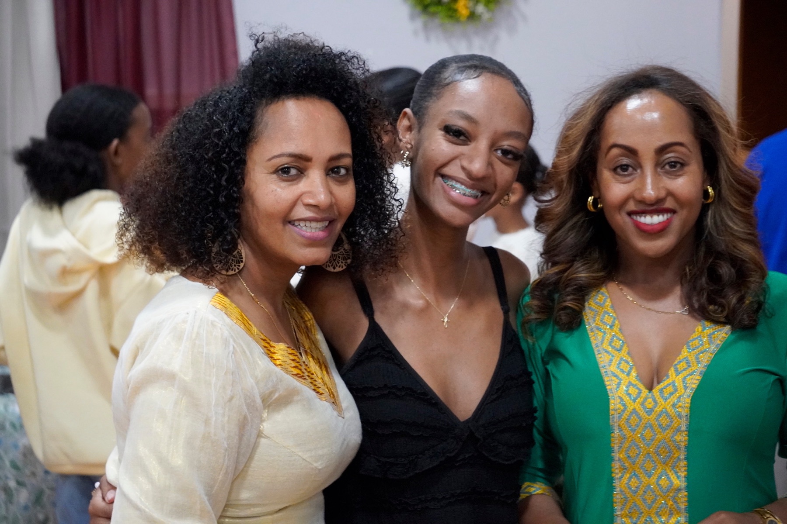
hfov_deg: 24.6
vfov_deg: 16.6
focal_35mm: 82
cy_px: 262
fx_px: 1803
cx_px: 394
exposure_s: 1/100
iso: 6400
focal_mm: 55
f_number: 4.5
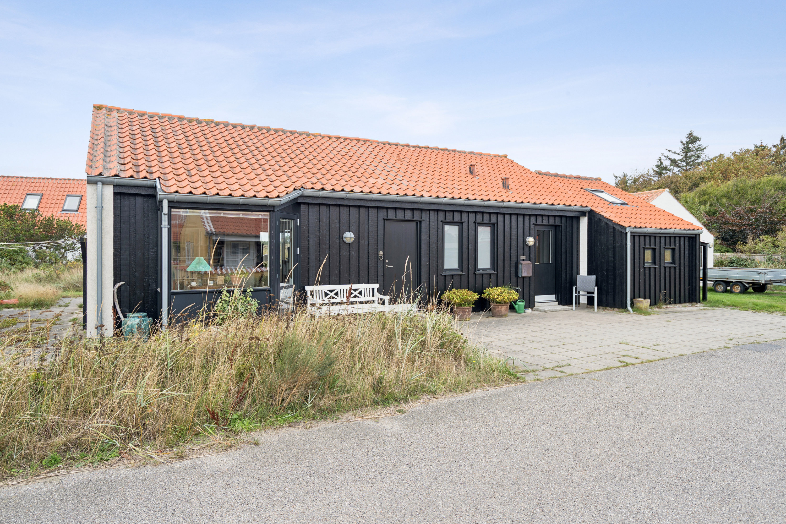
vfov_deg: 57.2
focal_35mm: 22
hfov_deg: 78.6
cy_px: 262
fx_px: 480
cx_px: 393
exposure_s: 1/160
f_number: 5
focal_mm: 22
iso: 125
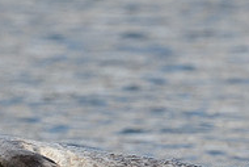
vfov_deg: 0.8
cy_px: 213
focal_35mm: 1739
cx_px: -107
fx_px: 12037
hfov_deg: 1.2
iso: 800
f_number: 8
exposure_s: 1/800
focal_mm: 350
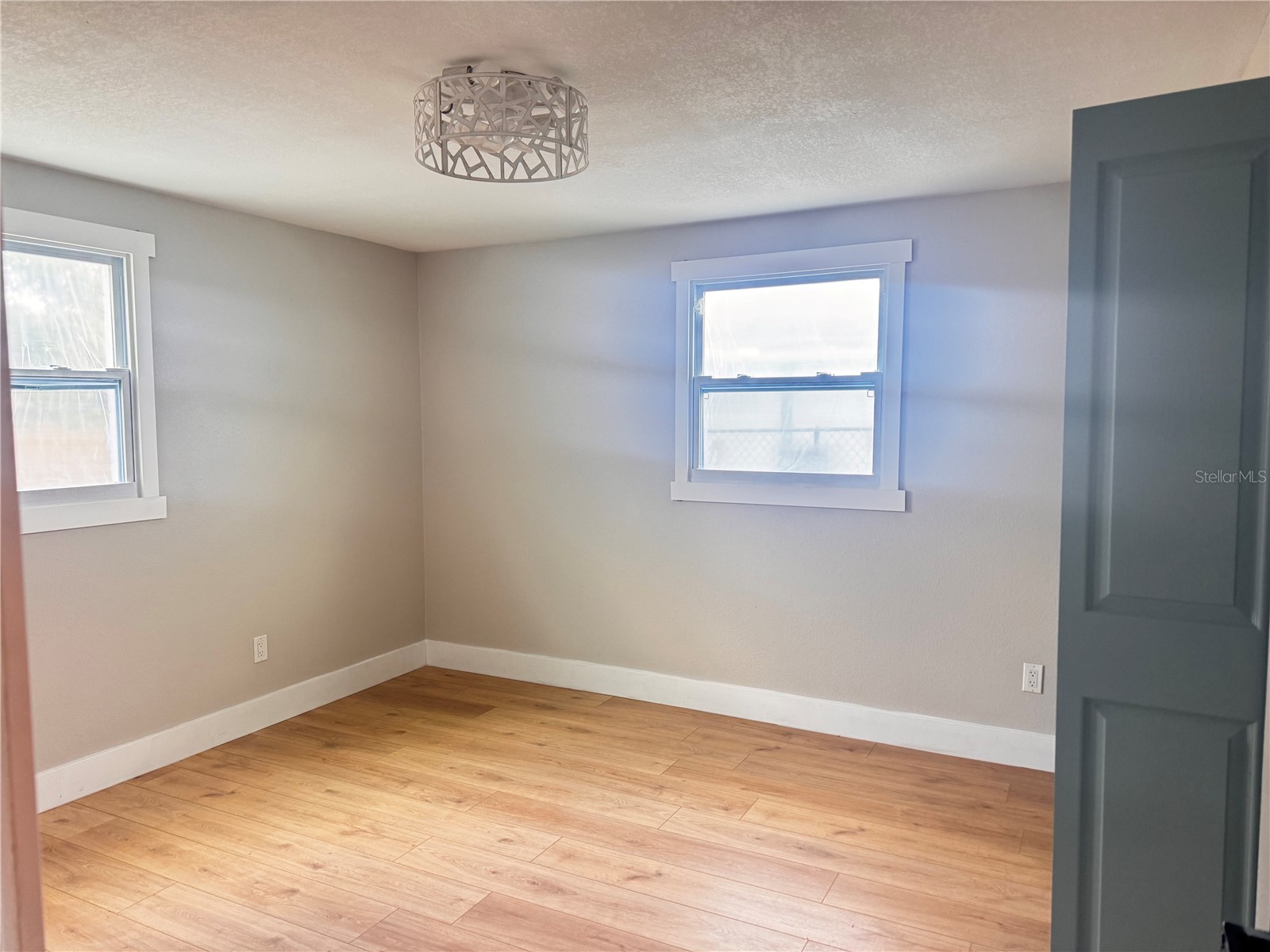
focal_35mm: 24
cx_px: 635
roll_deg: +0.2
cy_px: 476
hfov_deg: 71.6
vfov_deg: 56.8
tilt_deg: -4.6
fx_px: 881
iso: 250
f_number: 1.78
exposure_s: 1/60
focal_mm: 6.76
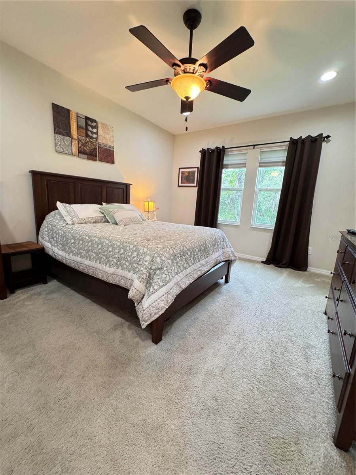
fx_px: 192
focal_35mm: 14
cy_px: 238
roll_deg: -4.0
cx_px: 178
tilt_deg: -11.8
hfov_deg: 85.7
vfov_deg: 102.1
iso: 400
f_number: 2.2
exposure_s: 1/60
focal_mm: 2.22
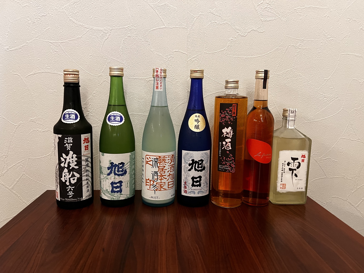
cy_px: 136
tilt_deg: -8.4
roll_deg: -0.8
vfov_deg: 53.1
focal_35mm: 26
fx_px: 273
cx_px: 182
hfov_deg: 67.3
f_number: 1.5
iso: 250
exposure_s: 1/50
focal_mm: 5.7
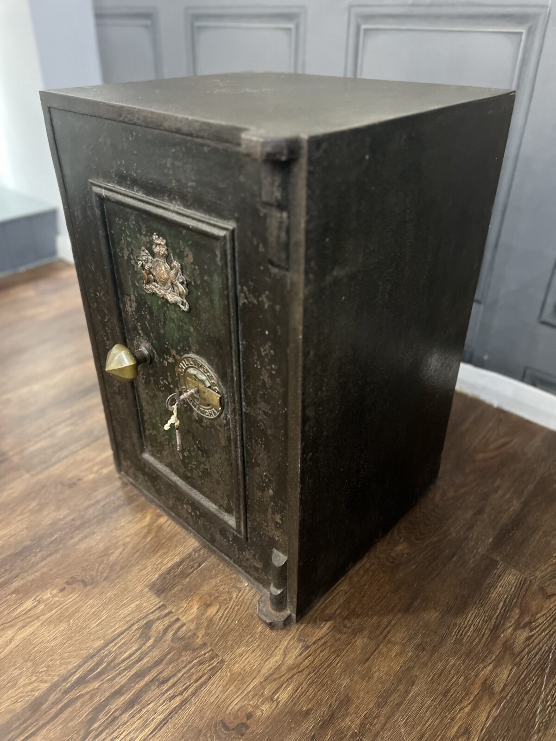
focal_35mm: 26
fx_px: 557
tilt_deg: -31.9
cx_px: 278
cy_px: 370
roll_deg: -0.5
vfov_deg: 67.3
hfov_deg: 53.1
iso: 500
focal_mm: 5.7
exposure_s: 1/25
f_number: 1.5
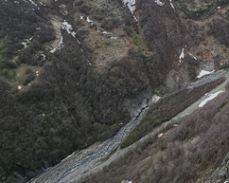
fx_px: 284
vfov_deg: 31.7
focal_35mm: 42
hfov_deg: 33.0
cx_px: 295
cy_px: -17
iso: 50
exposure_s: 1/2510
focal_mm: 2.2
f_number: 2.2
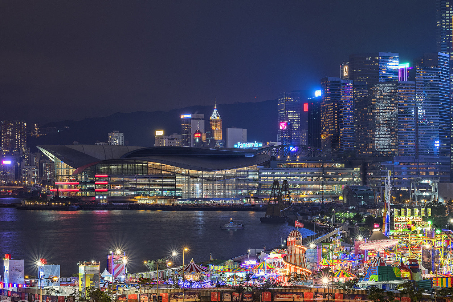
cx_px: 252
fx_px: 1258
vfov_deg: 13.7
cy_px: 162
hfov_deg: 20.4
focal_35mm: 100
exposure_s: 3
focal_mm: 78
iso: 100
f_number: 11
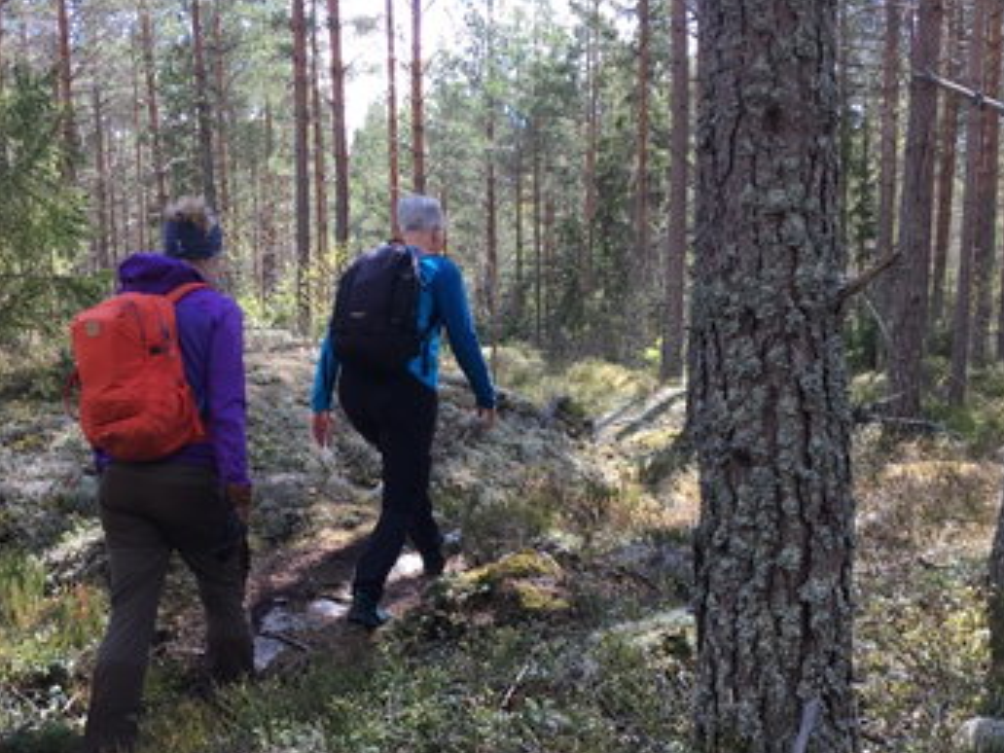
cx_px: 461
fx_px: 1566
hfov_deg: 35.5
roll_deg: +0.5
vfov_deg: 26.7
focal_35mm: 54
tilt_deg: -9.1
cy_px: 572
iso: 25
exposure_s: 1/180
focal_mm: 4.15
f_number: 2.2
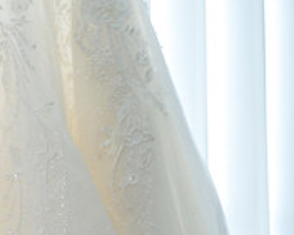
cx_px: -107
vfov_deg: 8.0
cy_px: 164
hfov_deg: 9.7
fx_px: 1689
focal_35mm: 194
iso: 250
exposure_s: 1/160
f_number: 3.2
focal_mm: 51
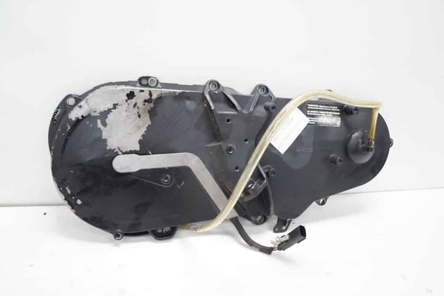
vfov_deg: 47.9
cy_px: 148
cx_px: 222
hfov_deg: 67.4
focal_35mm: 27
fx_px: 333
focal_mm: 18
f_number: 5
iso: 800
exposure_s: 1/60
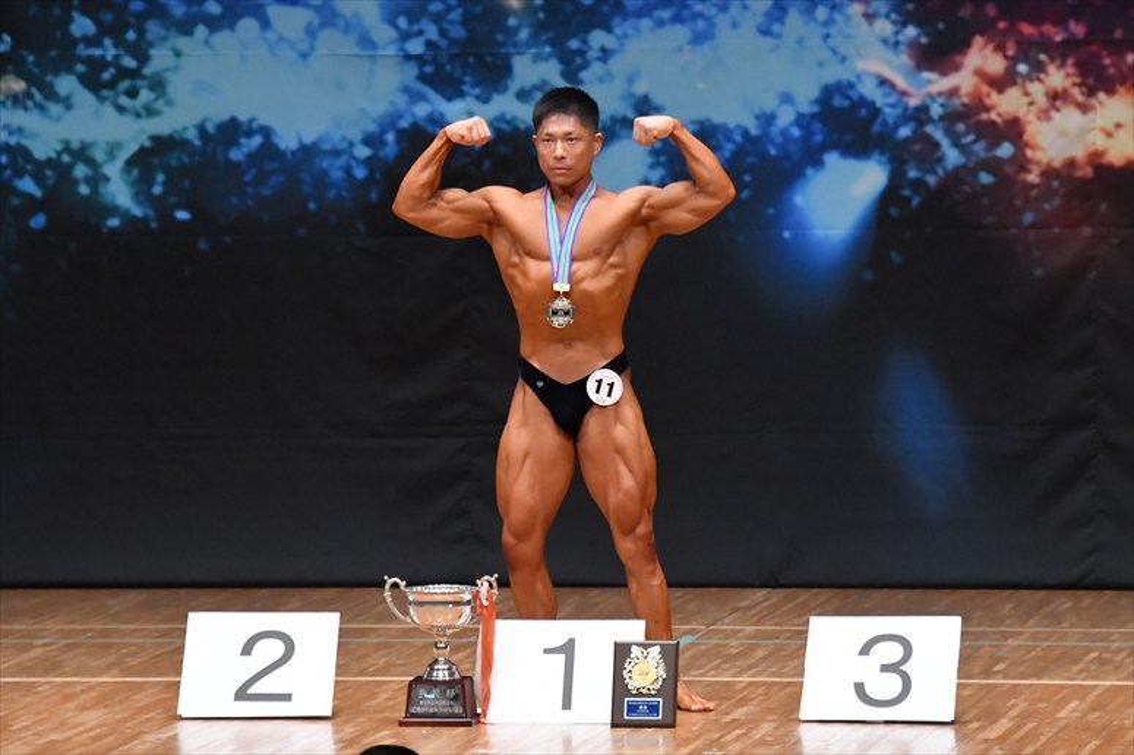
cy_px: 378
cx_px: 567
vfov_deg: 4.8
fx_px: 8973
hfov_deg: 7.2
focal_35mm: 285
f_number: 5.6
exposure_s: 1/400
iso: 6400
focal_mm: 190
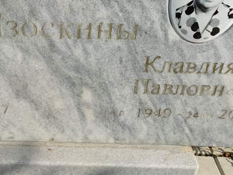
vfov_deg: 24.8
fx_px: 397
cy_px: 91
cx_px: 54
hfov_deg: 32.0
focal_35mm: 59
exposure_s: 1/1414
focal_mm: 4.76
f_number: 1.69
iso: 113
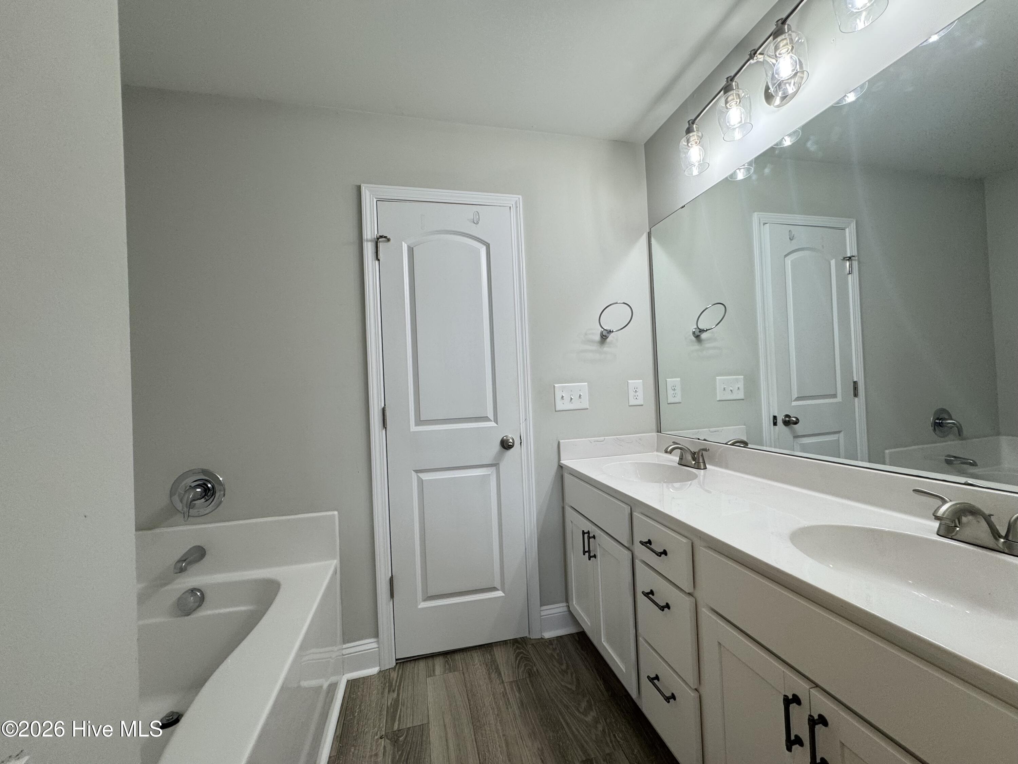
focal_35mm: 14
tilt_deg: +0.5
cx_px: 509
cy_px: 382
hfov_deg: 102.1
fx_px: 412
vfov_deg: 85.7
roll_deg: +2.7
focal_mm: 2.22
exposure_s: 1/120
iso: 100
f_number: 2.2
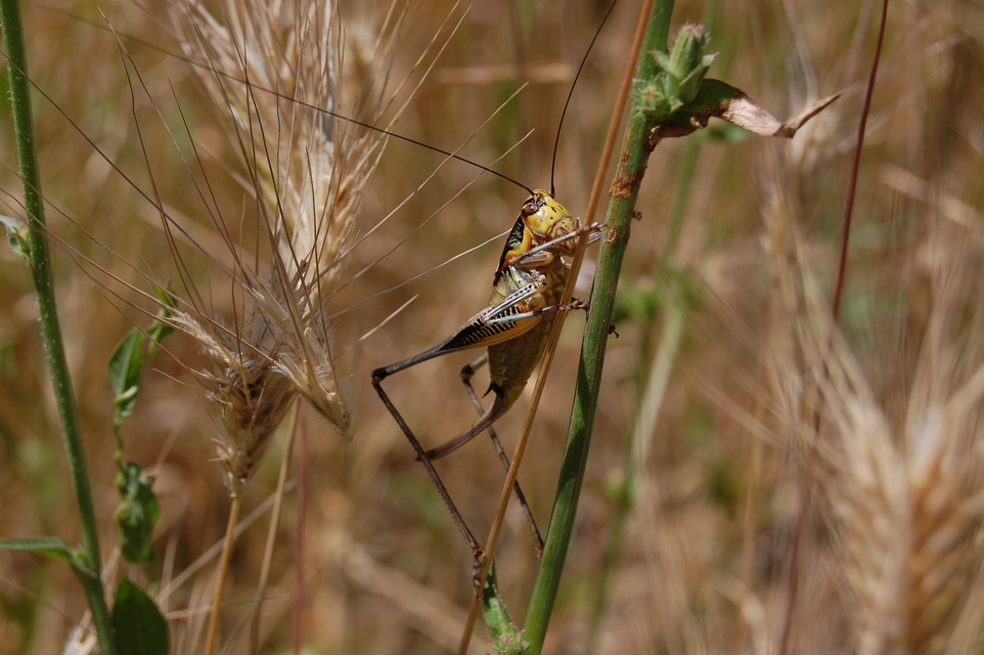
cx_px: 492
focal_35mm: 82
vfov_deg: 16.5
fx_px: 2253
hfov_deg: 24.6
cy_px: 328
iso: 200
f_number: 8
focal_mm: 55
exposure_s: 1/500
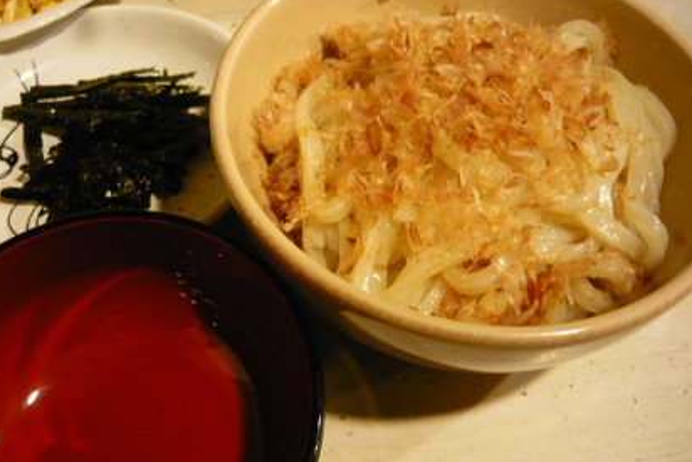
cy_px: 206
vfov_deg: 37.8
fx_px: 673
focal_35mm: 35
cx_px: 343
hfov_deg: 54.4
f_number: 2.8
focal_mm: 5.5
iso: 400
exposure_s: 1/8
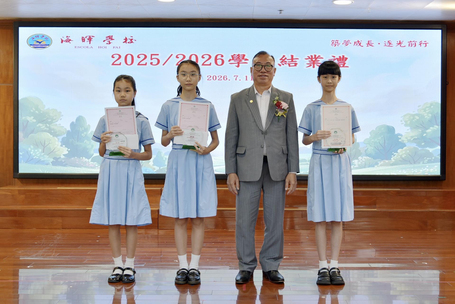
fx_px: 506
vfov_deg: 33.4
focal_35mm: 40
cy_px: 152
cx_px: 228
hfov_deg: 48.4
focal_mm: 40
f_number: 4.8
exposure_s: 1/90
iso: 400
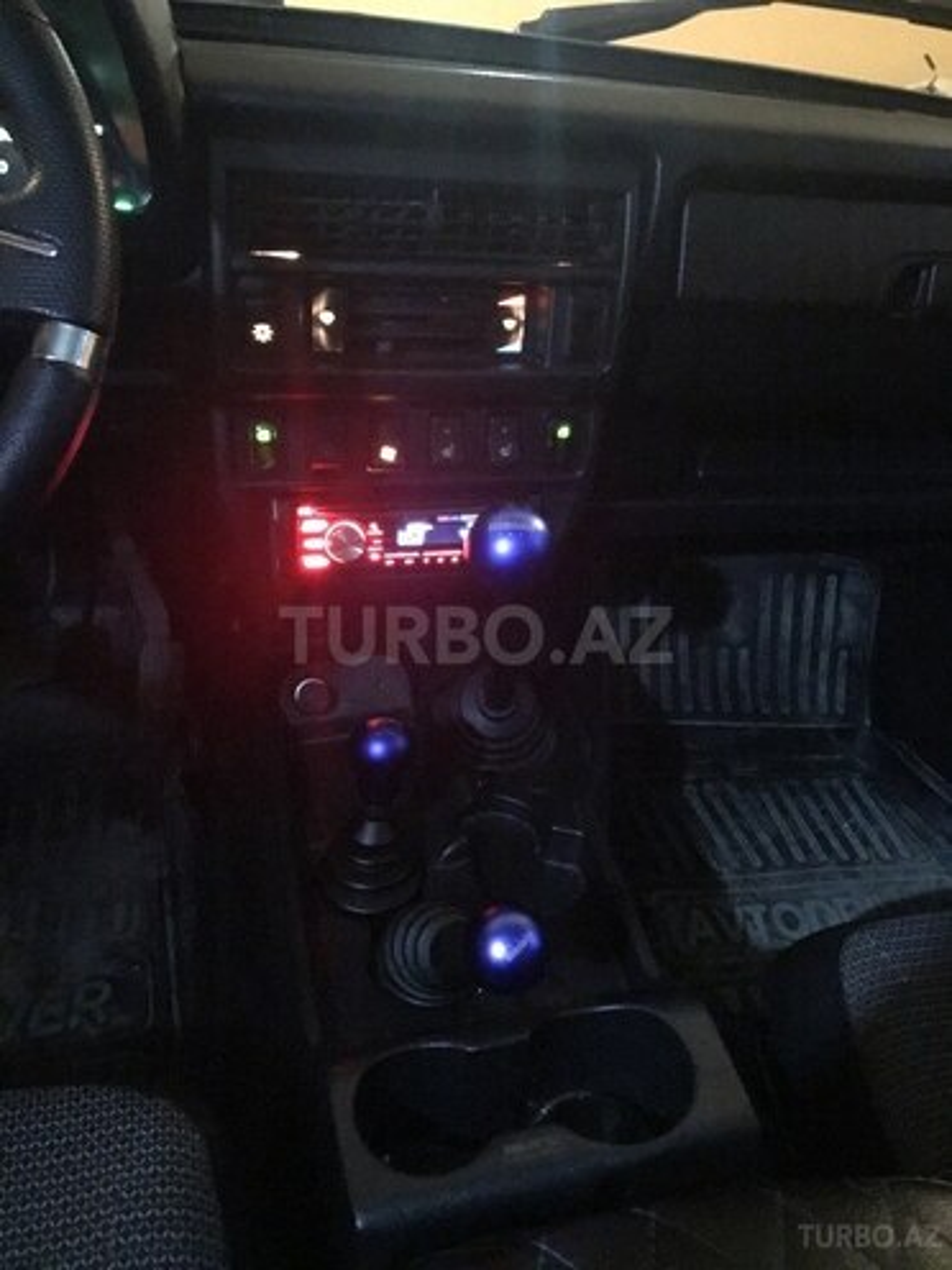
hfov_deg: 49.7
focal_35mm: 28
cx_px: 476
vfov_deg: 63.4
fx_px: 1027
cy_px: 635
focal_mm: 3.99
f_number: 1.8
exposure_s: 1/4
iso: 1600
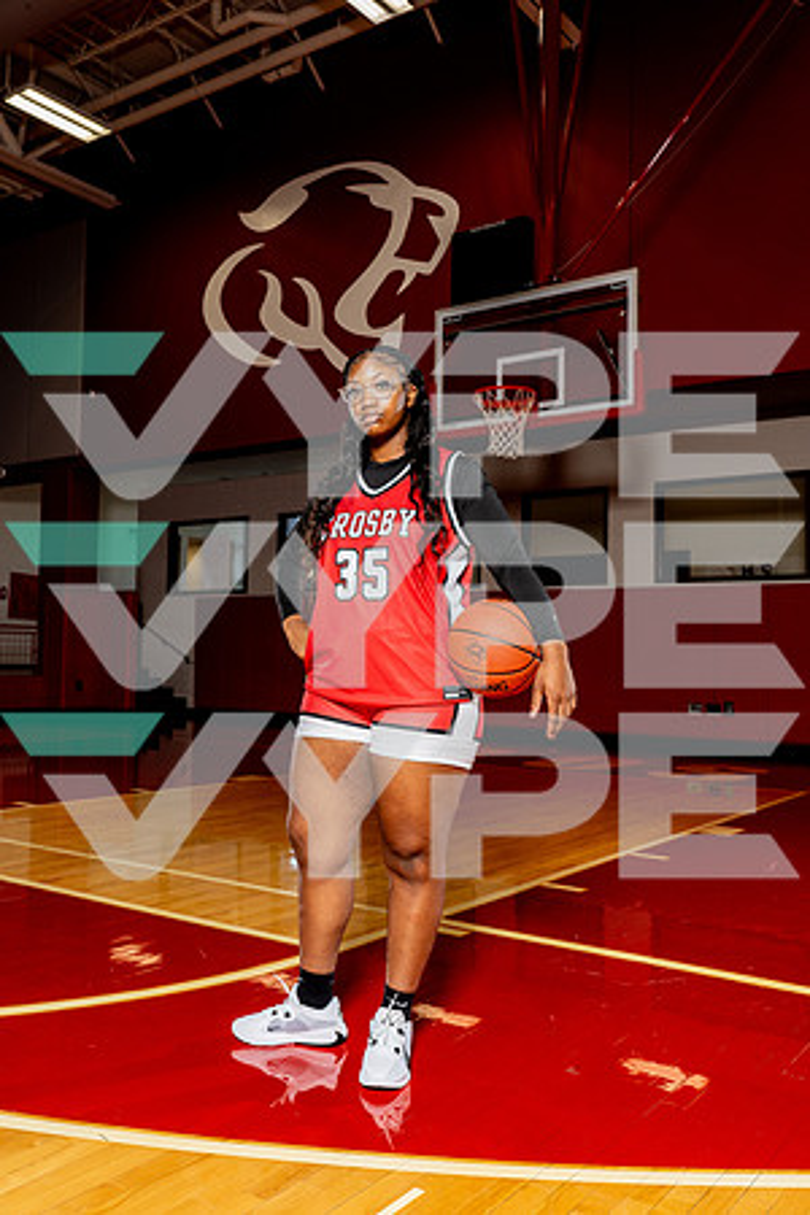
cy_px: 608
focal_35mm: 32
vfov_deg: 58.7
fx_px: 1080
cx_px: 405
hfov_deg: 41.1
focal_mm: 32
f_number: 5.6
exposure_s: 1/250
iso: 400
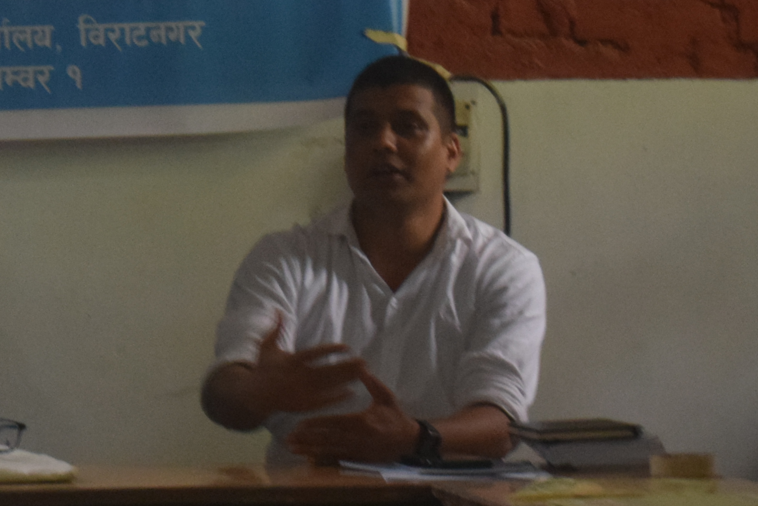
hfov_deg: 9.8
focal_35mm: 205
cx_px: -267
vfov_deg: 6.7
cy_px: 111
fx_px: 4318
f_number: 5.3
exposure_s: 1/60
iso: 2200
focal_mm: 48
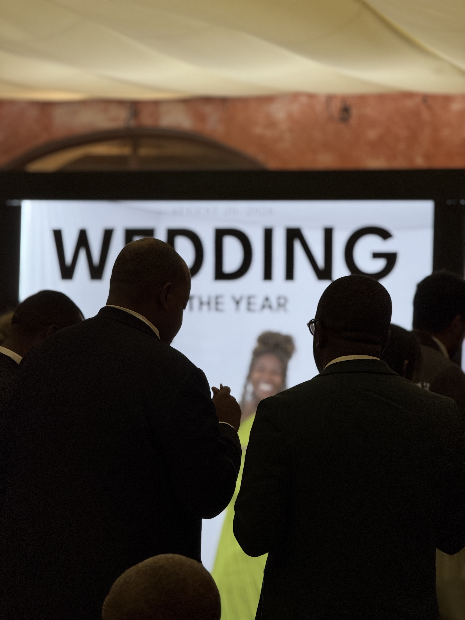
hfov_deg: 12.3
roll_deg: -1.5
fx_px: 2149
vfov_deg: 16.4
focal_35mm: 120
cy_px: 310
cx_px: 232
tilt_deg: +2.8
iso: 125
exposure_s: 1/50
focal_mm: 15.66
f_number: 2.8
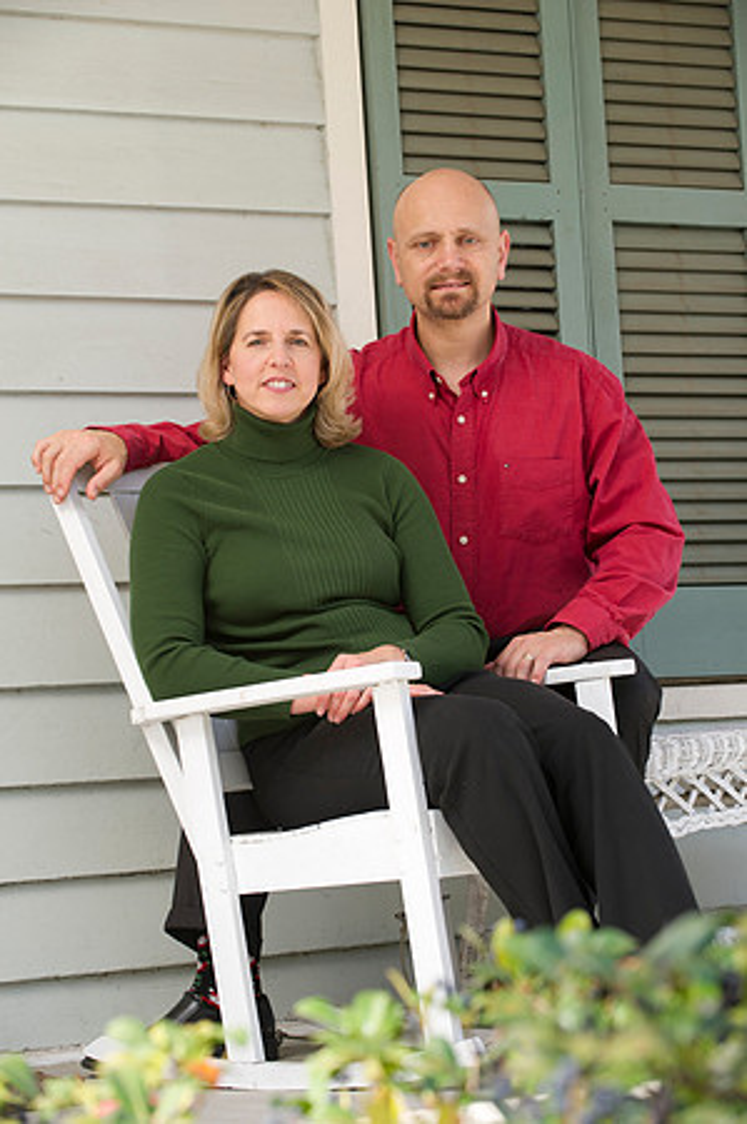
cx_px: 374
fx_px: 3275
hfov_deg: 13.0
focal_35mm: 105
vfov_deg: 19.5
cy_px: 562
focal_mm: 105
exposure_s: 1/125
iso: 200
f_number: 5.6
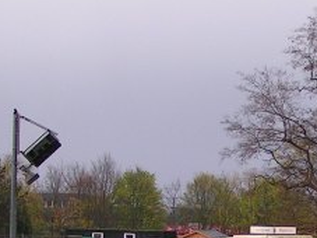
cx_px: 306
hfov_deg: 14.5
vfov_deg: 10.9
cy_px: 255
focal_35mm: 134
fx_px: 1226
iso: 50
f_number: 2.8
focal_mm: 5.8
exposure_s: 1/500
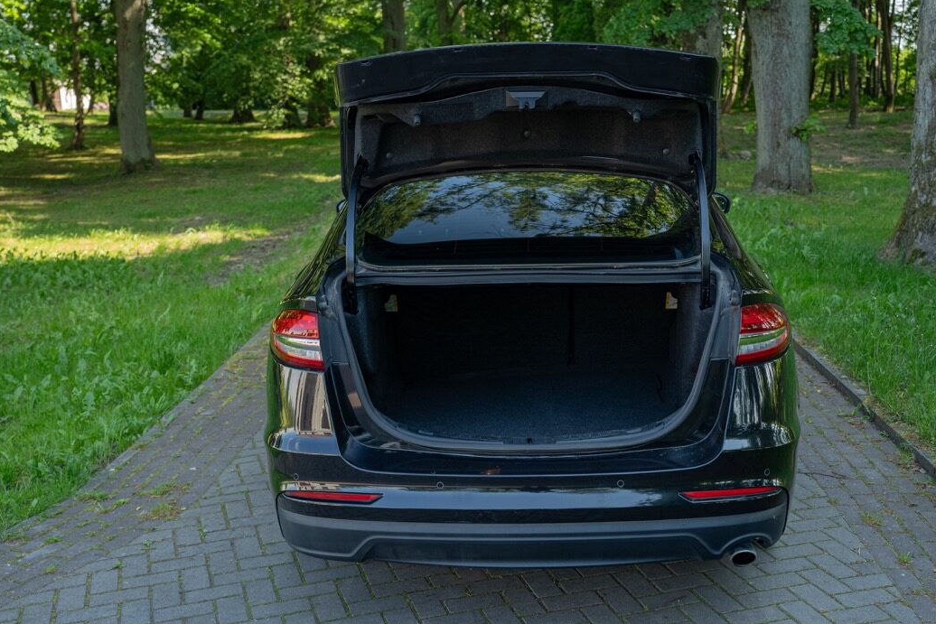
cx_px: 517
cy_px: 338
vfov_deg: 31.9
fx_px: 1092
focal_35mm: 42
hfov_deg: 46.3
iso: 200
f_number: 4
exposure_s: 1/100
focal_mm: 34
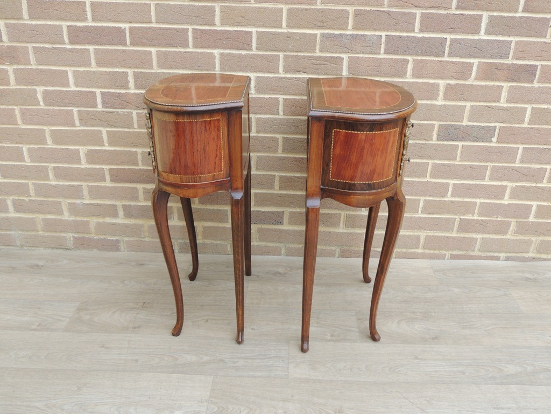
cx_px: 276
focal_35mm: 30
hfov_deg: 60.0
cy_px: 207
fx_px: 478
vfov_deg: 46.8
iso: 100
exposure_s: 1/80
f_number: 3.1
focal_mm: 5.3
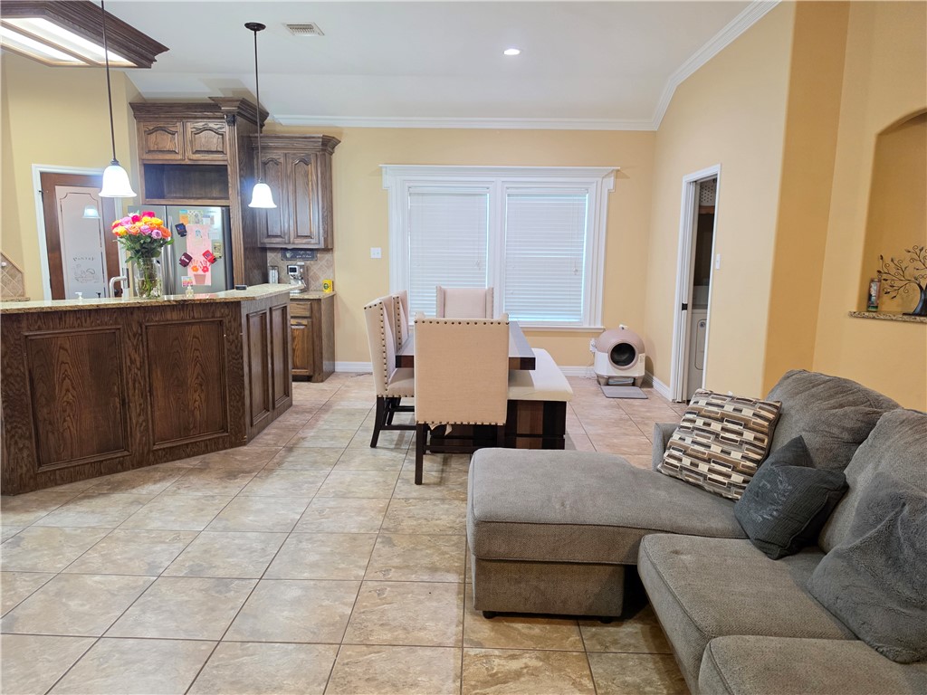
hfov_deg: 73.9
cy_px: 348
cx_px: 464
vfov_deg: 58.9
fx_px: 616
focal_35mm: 23
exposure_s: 1/120
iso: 320
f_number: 1.4
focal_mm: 6.5
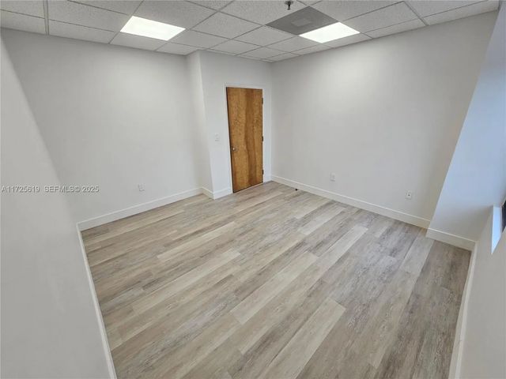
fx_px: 190
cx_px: 253
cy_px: 190
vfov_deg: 89.9
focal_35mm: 13
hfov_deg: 106.2
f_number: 2.2
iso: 50
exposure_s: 1/60
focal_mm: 2.2
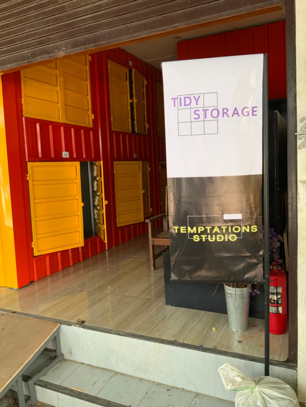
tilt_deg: -6.8
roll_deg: +1.0
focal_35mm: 29
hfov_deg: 48.2
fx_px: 342
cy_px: 204
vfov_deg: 61.7
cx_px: 153
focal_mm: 3
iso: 50
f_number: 1.8
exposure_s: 1/122
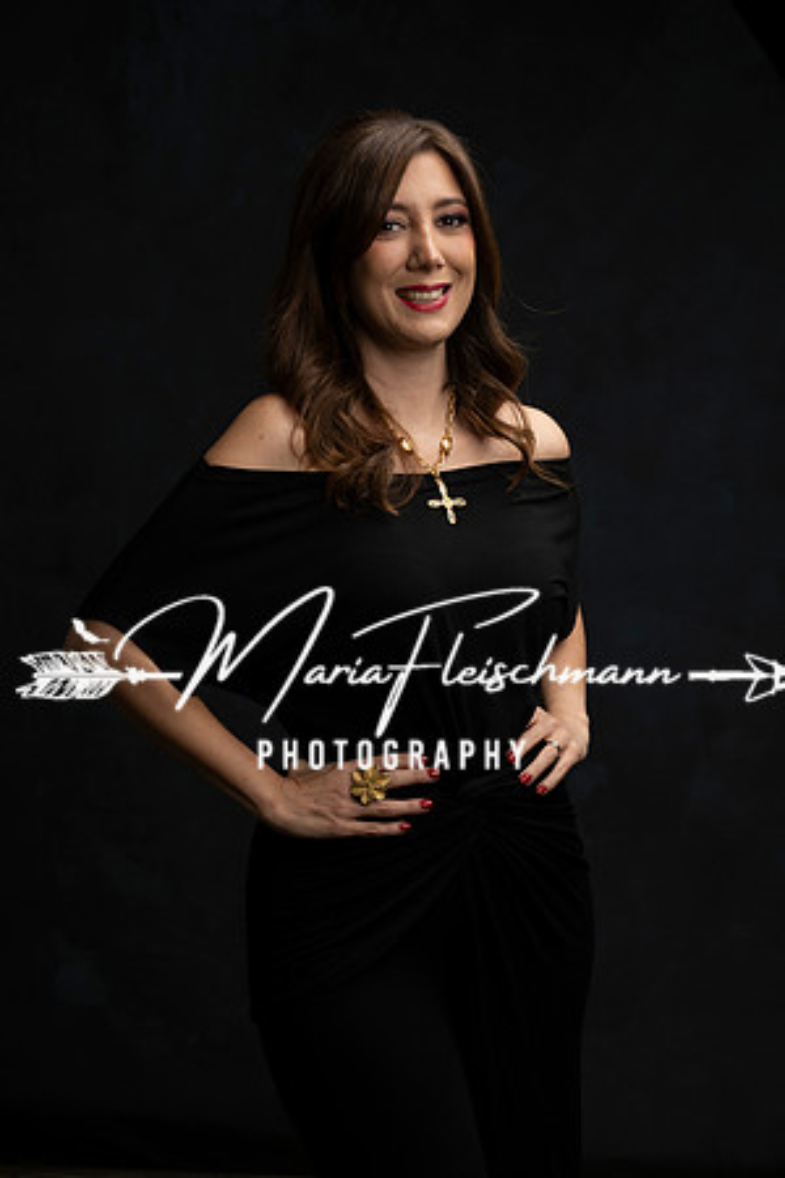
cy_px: 589
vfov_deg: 23.9
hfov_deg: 16.1
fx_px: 2780
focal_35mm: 85
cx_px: 392
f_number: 10
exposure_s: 1/200
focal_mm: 85
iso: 160
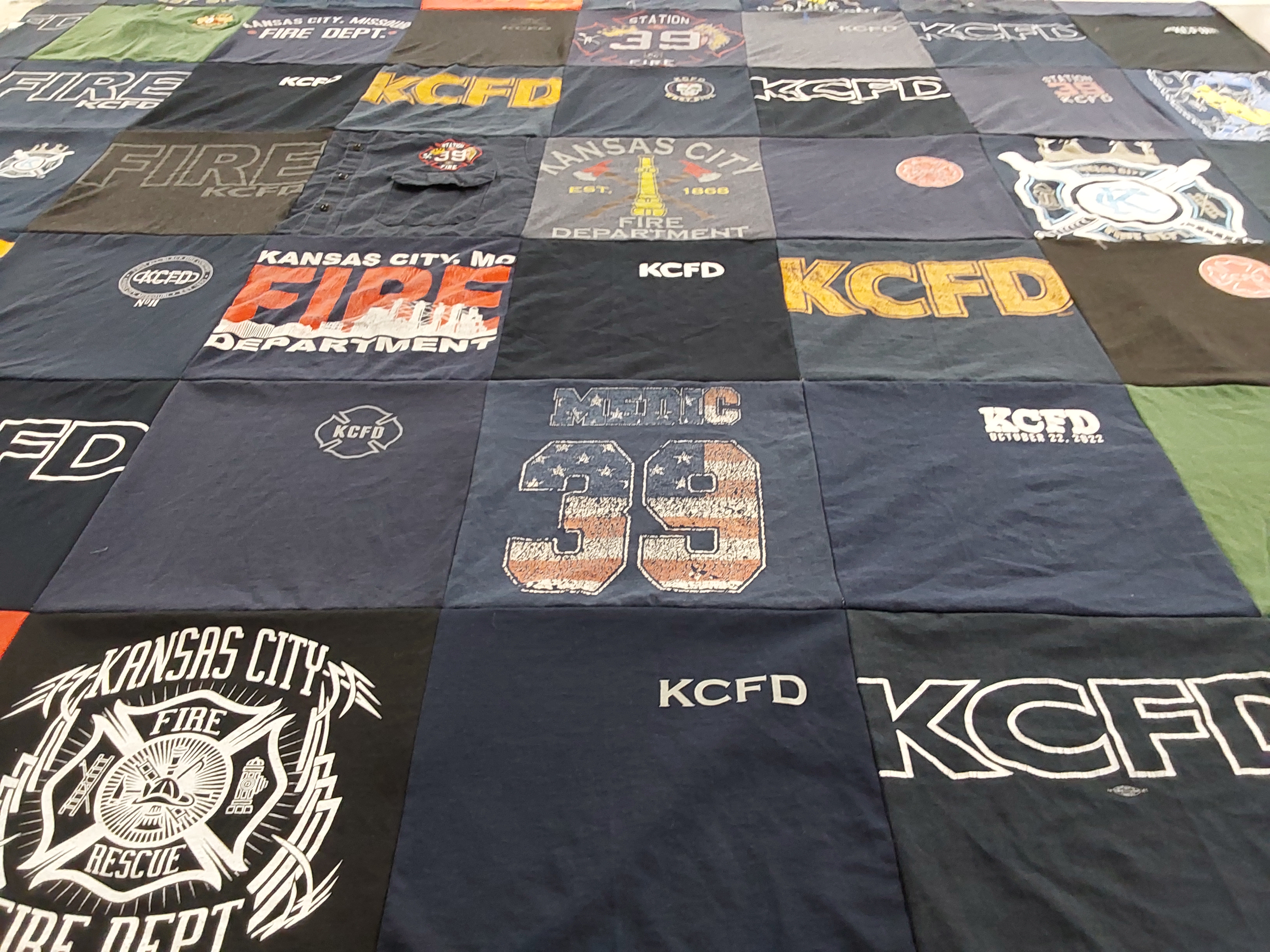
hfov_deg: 63.4
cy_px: 476
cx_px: 635
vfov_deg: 49.7
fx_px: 1027
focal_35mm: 28
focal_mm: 2.91
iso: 250
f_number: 1.9
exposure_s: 1/50
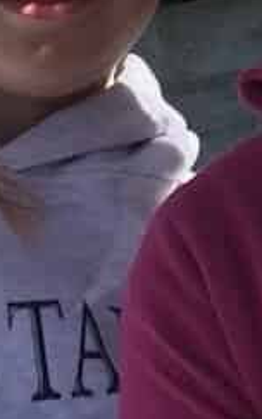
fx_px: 1850
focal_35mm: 162
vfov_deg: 12.9
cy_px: 138
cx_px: 131
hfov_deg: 8.1
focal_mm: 2.65
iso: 32
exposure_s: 1/1433
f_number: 2.2
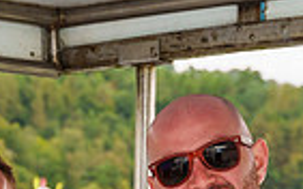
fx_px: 1428
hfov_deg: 12.0
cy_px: 349
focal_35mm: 173
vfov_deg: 7.3
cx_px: -1
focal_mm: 36
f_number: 3.5
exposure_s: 1/160
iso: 400
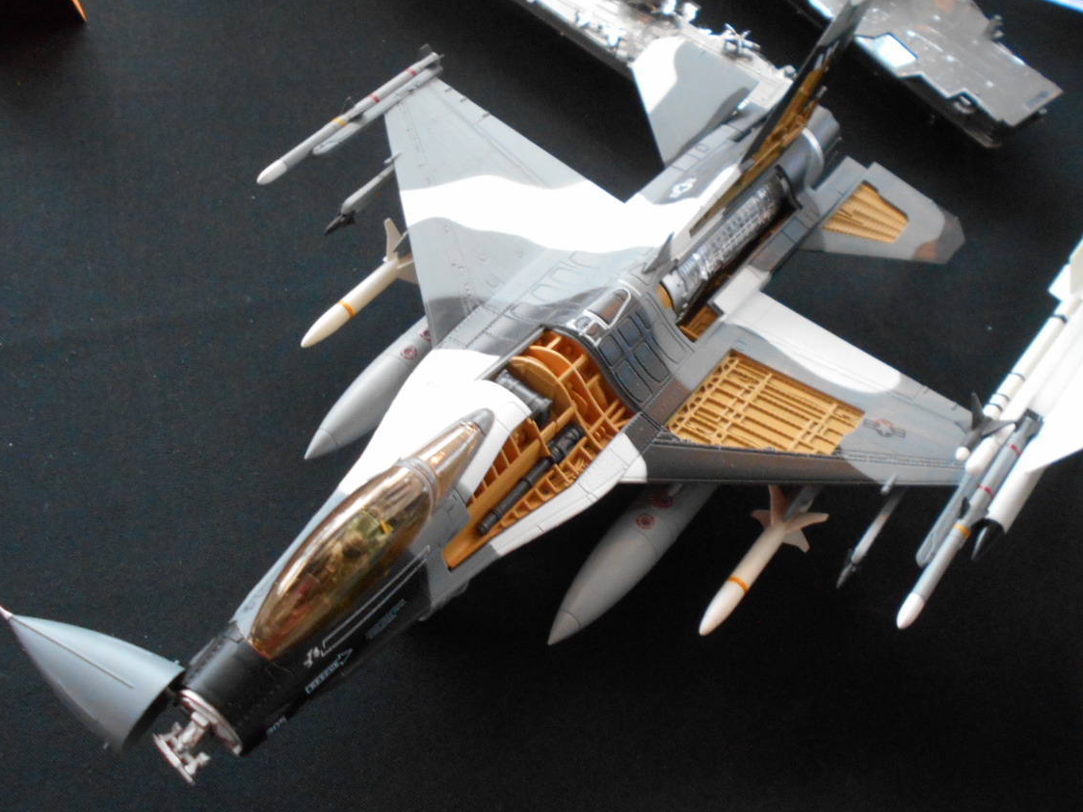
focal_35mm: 37
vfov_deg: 38.7
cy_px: 382
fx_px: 1158
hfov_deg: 50.1
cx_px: 552
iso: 360
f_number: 3.2
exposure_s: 1/30
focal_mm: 4.6
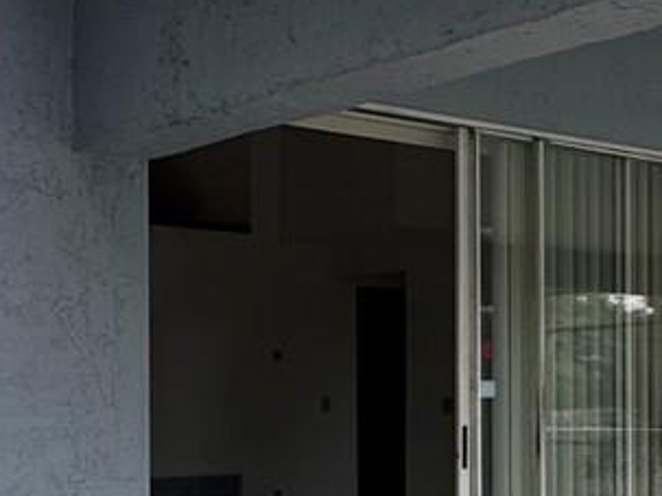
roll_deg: +0.0
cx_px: 819
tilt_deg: -0.9
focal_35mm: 74
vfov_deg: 19.7
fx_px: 1415
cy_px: 389
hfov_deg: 23.7
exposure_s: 1/99
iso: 50
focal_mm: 2.22
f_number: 2.2
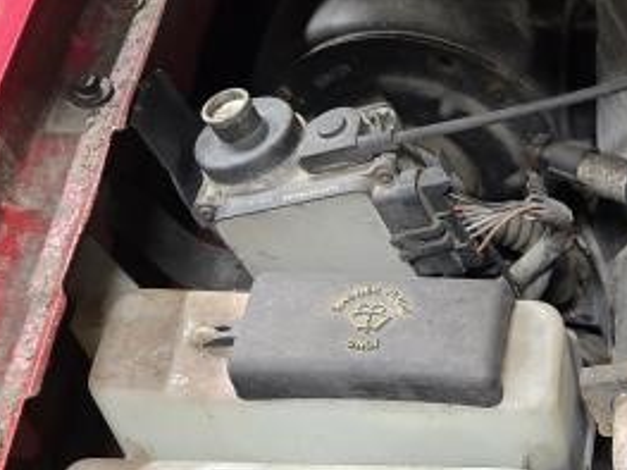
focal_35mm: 70
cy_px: 463
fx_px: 1267
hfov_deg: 26.1
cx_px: 653
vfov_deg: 20.4
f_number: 1.7
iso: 500
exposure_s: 1/60
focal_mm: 6.3
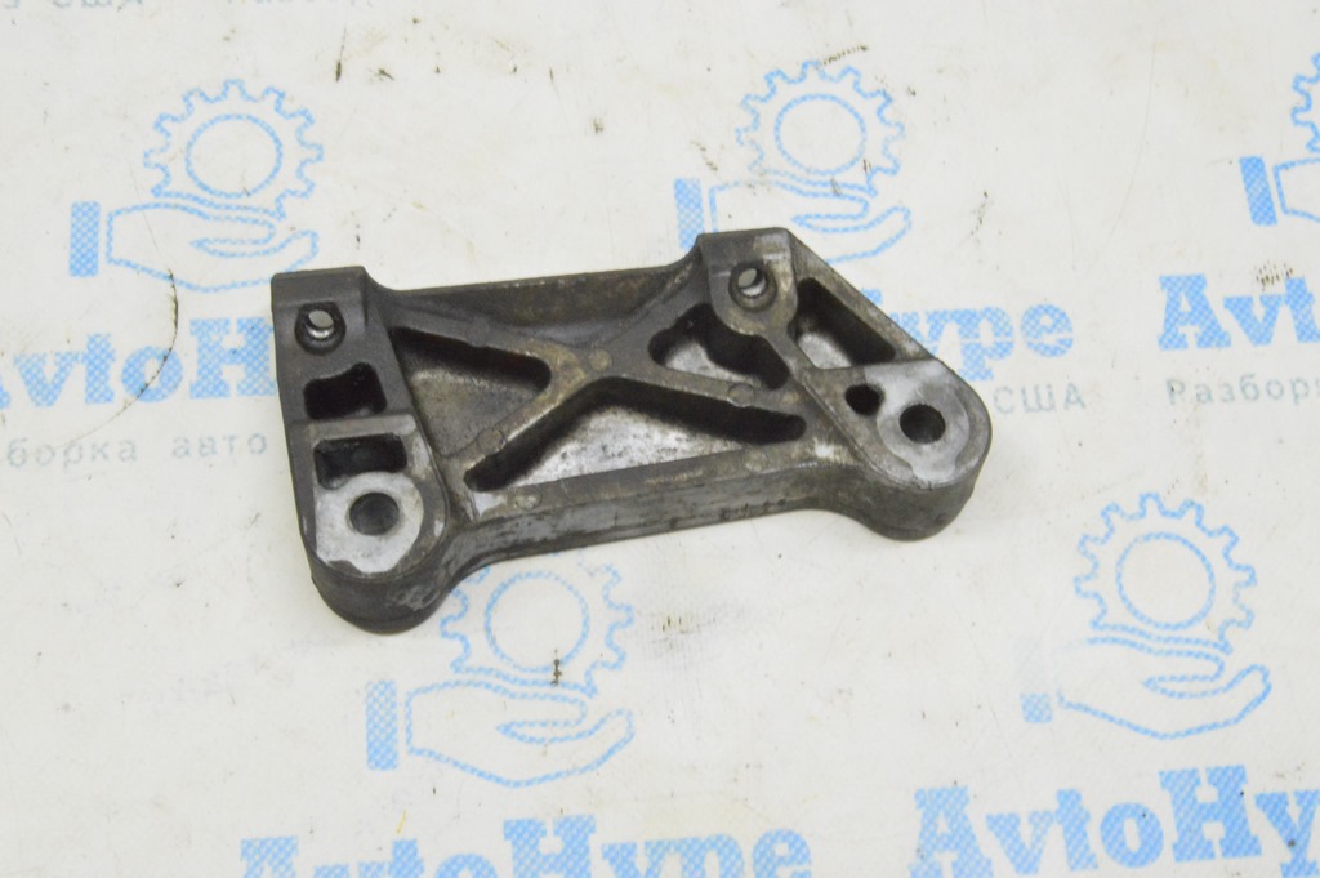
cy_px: 439
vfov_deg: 28.9
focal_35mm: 46
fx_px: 1704
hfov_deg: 42.4
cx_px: 660
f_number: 20
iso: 6400
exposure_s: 1/15
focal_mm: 31
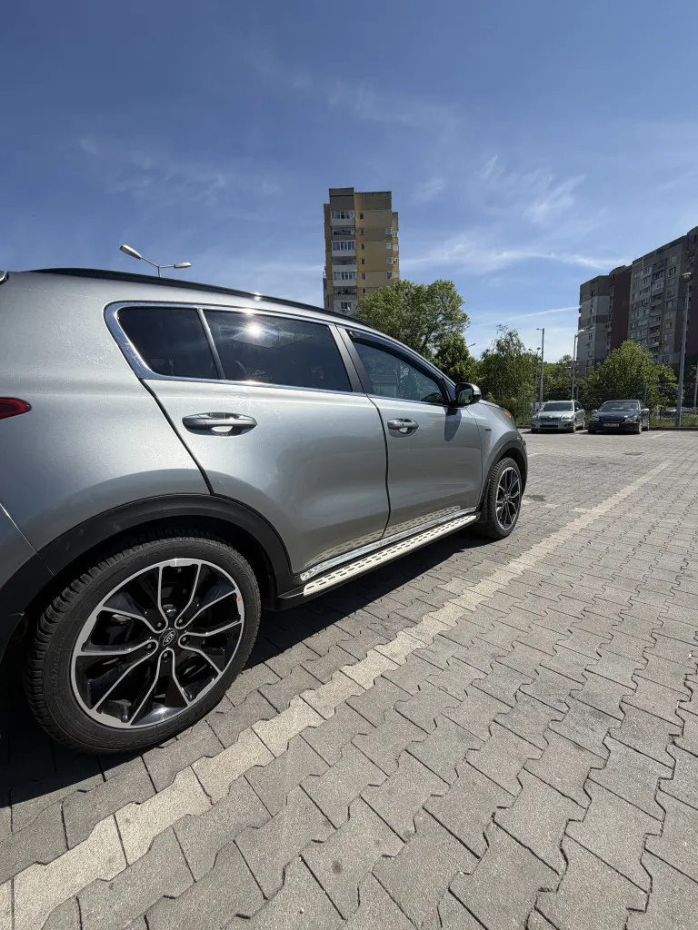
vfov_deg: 102.1
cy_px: 465
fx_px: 376
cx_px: 349
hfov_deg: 85.7
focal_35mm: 14
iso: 20
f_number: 2.2
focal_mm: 2.22
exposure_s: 1/1145
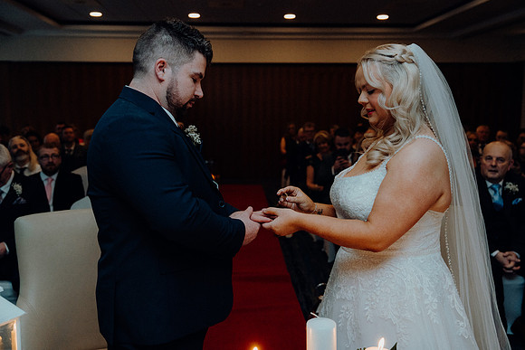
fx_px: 554
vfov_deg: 35.1
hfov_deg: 50.7
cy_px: 175
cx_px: 262
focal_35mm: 38
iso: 2500
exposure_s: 1/160
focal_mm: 38
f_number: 3.5
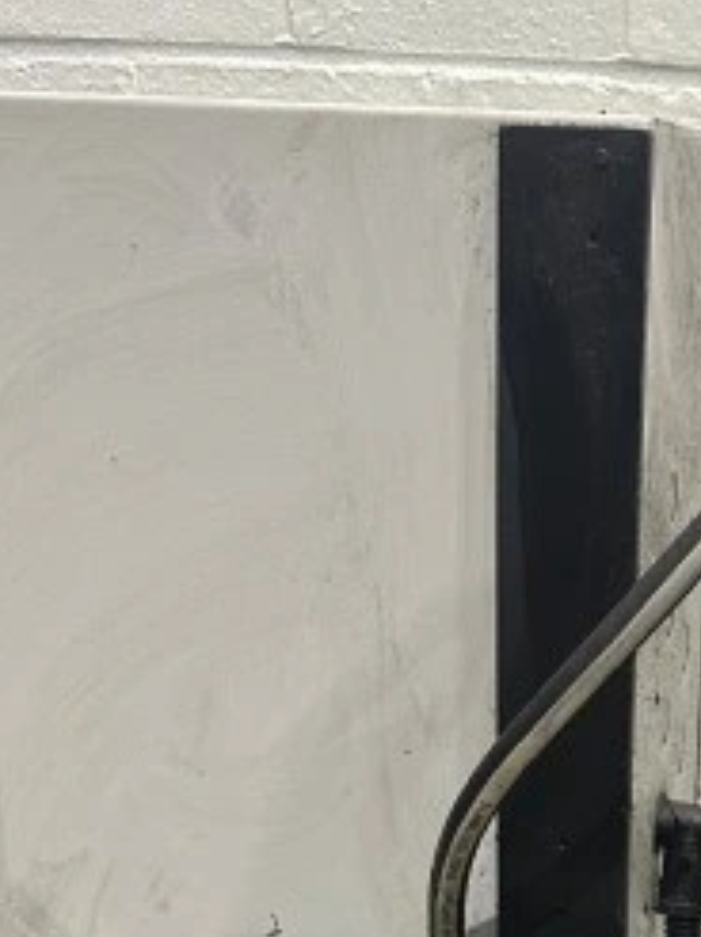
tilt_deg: -26.8
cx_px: 667
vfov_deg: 22.6
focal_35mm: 75
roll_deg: -3.6
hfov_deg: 19.2
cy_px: 1284
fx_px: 2029
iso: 250
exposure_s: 1/60
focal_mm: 6.86
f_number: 1.78
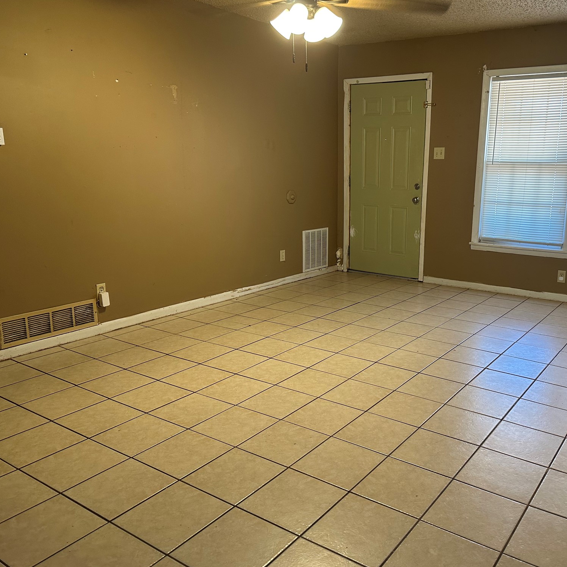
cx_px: 364
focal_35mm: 29
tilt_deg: -12.6
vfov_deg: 55.6
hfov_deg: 54.8
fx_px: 537
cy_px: 280
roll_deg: -1.1
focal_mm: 6.86
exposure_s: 1/60
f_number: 1.78
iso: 160
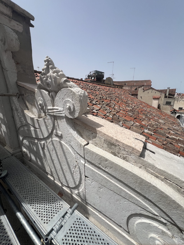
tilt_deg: -13.9
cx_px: 92
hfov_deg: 89.9
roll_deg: -1.7
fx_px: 92
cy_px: 122
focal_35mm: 13
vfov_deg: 106.2
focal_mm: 1.57
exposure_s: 1/2874
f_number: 1.8
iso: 32
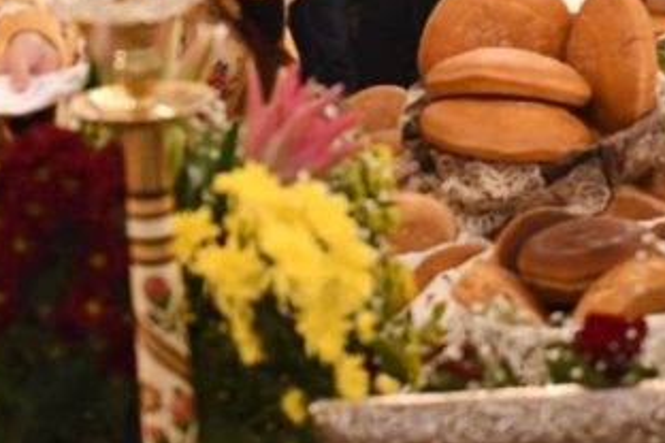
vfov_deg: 11.5
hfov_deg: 17.0
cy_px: 18
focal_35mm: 118
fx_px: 2180
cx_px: 652
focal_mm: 24
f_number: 2.8
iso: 2000
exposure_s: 1/125
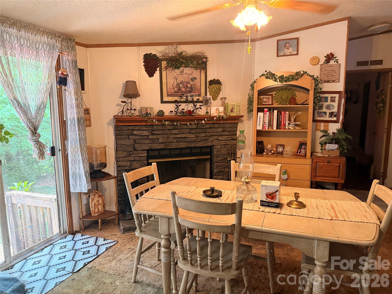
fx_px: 272
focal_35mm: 24
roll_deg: +0.5
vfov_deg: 56.8
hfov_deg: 71.6
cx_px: 196
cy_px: 147
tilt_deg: -8.6
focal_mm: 6.76
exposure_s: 1/60
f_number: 1.78
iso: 400
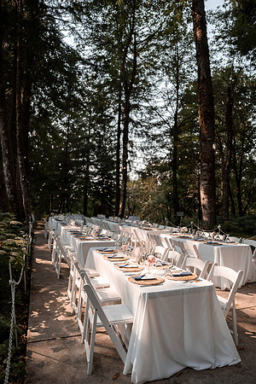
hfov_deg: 53.1
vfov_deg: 73.7
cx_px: 128
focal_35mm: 24
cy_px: 192
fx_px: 256
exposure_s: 1/1250
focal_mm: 24
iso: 250
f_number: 2.8
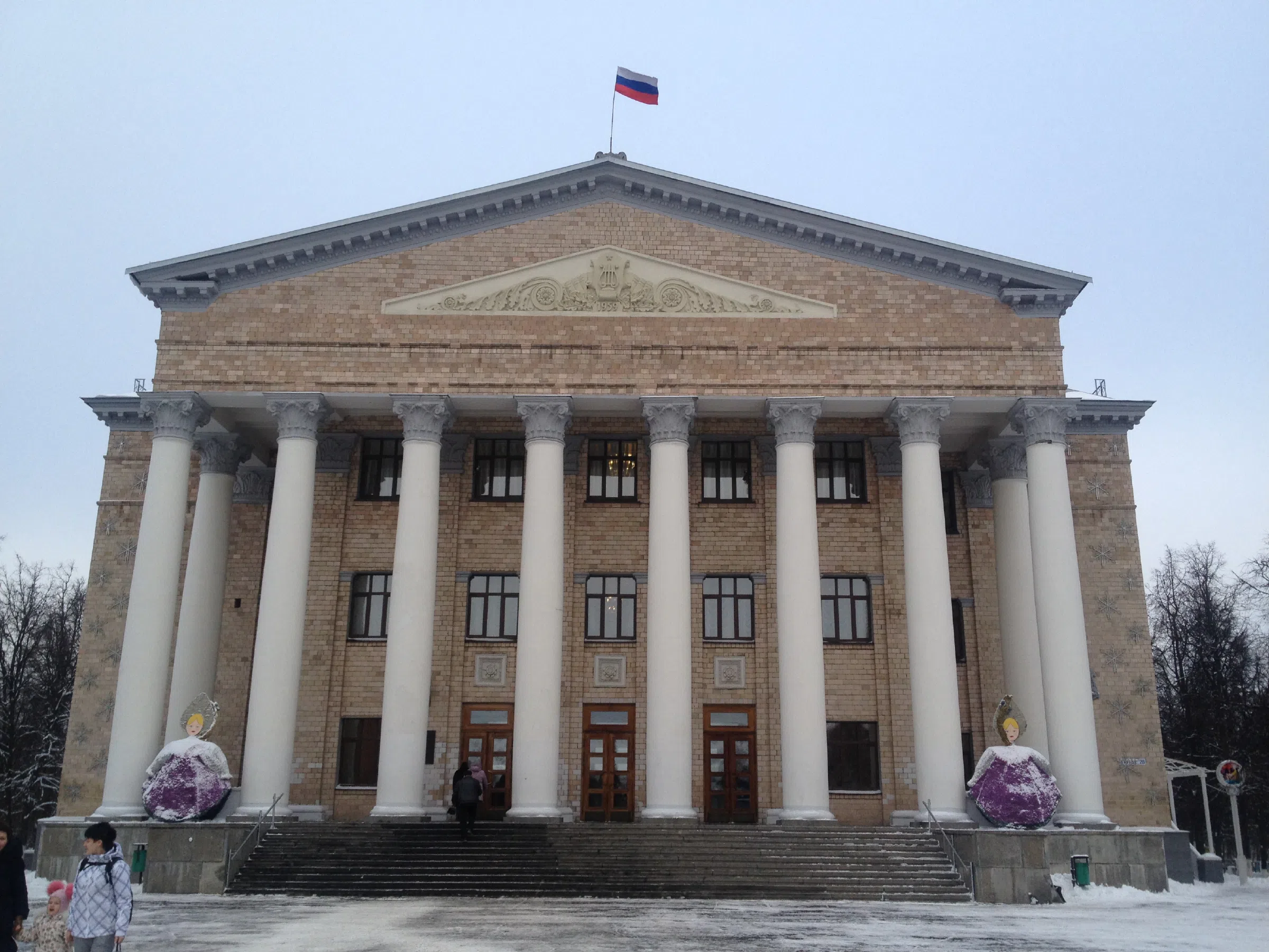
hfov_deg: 52.6
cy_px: 476
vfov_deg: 40.7
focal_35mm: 35
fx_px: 1283
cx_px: 634
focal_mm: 4.28
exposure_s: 1/286
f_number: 2.4
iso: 50
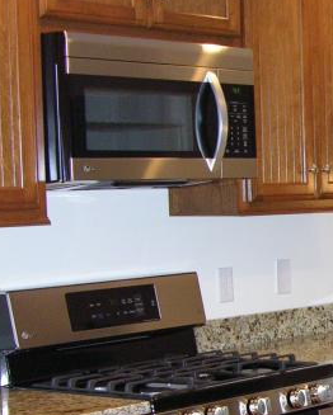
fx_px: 1354
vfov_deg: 17.3
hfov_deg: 13.4
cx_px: 456
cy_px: 329
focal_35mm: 110
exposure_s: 1/60.1
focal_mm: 9.2
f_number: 2.8
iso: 200
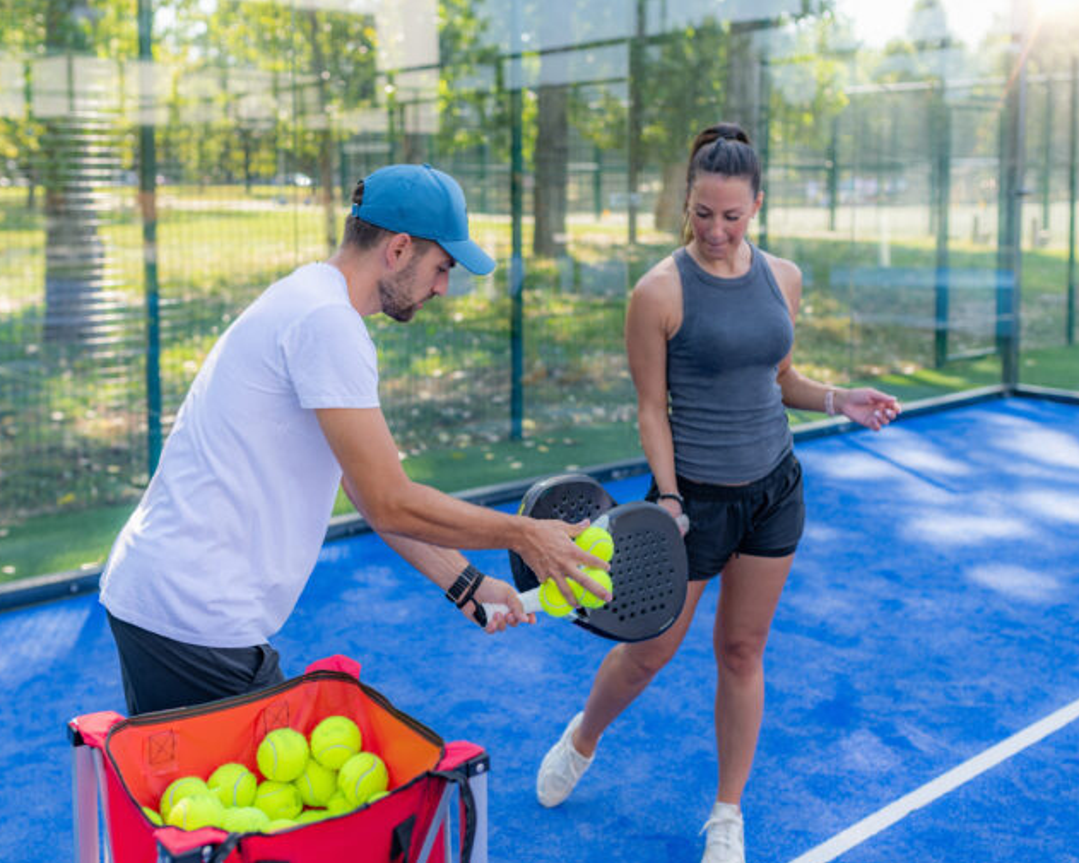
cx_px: 535
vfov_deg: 37.3
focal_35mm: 40
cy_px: 436
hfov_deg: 45.8
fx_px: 1278
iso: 100
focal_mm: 35
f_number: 2.5
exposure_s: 1/800
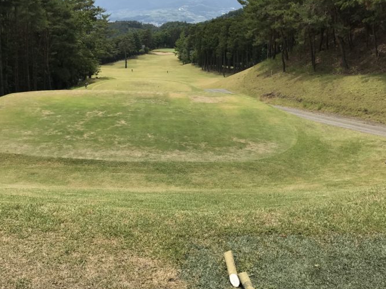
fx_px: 479
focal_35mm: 43
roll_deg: -2.8
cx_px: 167
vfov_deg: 33.0
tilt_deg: -7.9
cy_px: 75
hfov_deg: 43.8
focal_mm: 3.99
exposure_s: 1/3195
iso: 20
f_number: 1.8
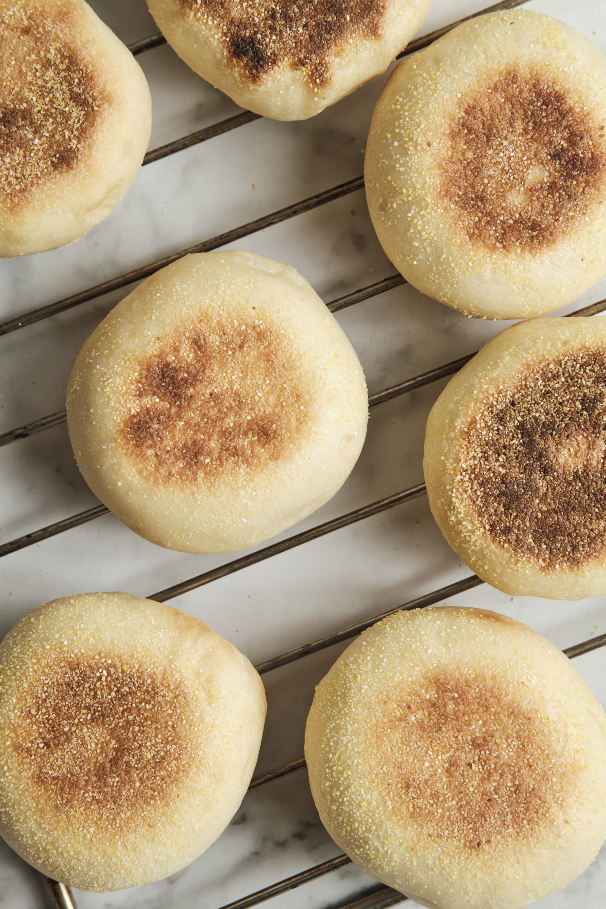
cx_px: 303
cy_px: 454
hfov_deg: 14.0
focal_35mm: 98
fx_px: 2474
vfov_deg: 20.8
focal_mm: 65.4
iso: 200
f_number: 9
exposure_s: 1/80
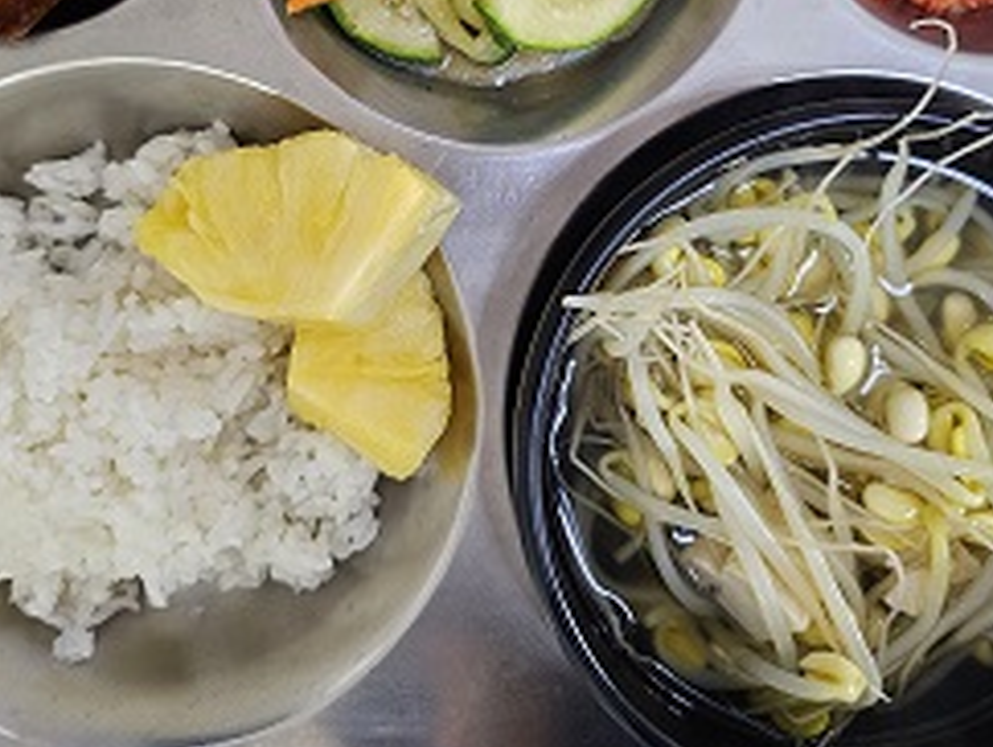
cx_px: 484
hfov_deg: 48.9
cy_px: 181
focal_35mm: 38
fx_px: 1091
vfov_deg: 36.8
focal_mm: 6.3
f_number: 1.7
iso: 500
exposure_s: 1/100
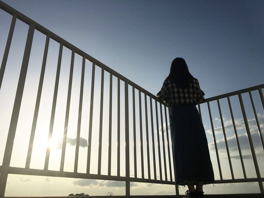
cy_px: 99
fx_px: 221
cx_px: 132
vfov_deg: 48.2
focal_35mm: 29
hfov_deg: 61.7
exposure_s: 1/9615
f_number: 2.2
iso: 25
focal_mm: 4.15
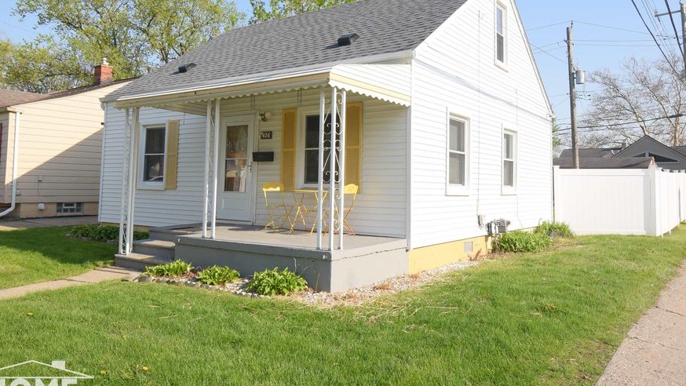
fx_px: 502
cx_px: 369
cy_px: 155
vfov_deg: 41.9
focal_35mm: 28
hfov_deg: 68.5
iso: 100
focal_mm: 15
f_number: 7.1
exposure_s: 1/200
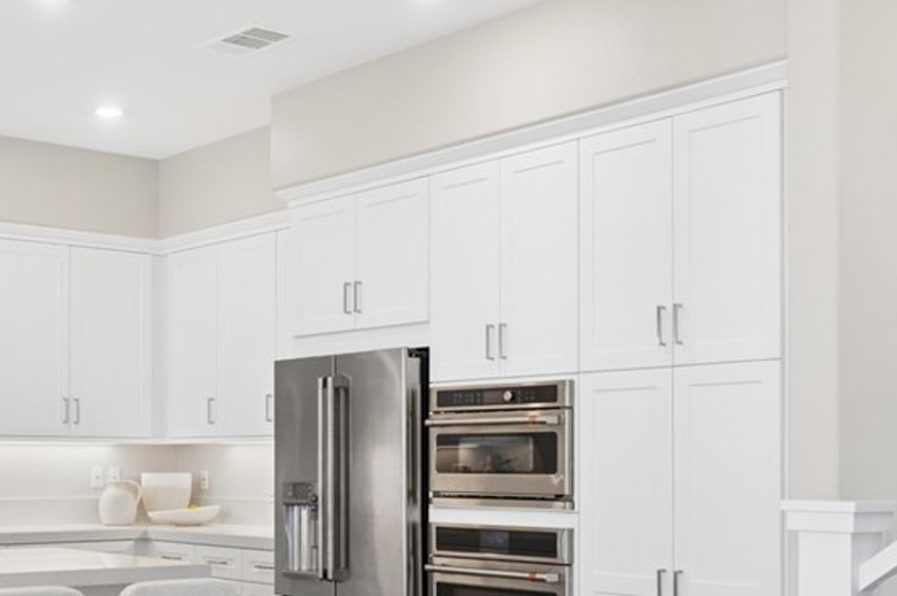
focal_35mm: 57
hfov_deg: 34.5
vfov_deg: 23.5
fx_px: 1419
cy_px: 452
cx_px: 250
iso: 200
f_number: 9
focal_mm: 31
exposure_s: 1/4
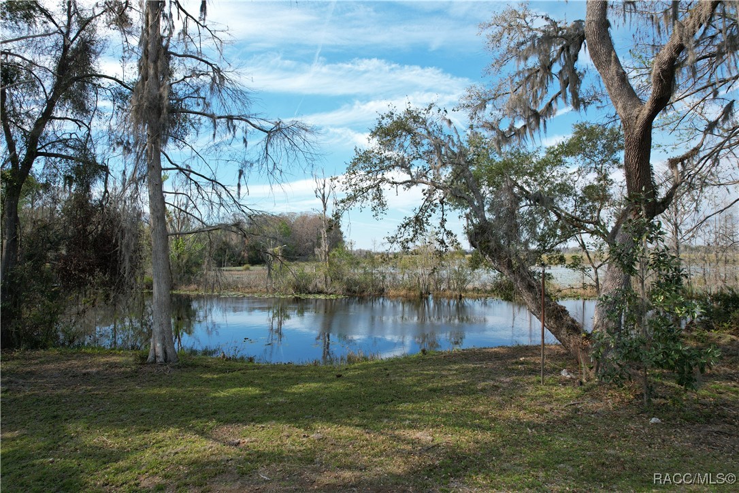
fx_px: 452
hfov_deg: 78.6
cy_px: 246
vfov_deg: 57.2
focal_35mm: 22
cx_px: 370
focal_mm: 8.38
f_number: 2.8
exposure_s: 1/1250
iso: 100
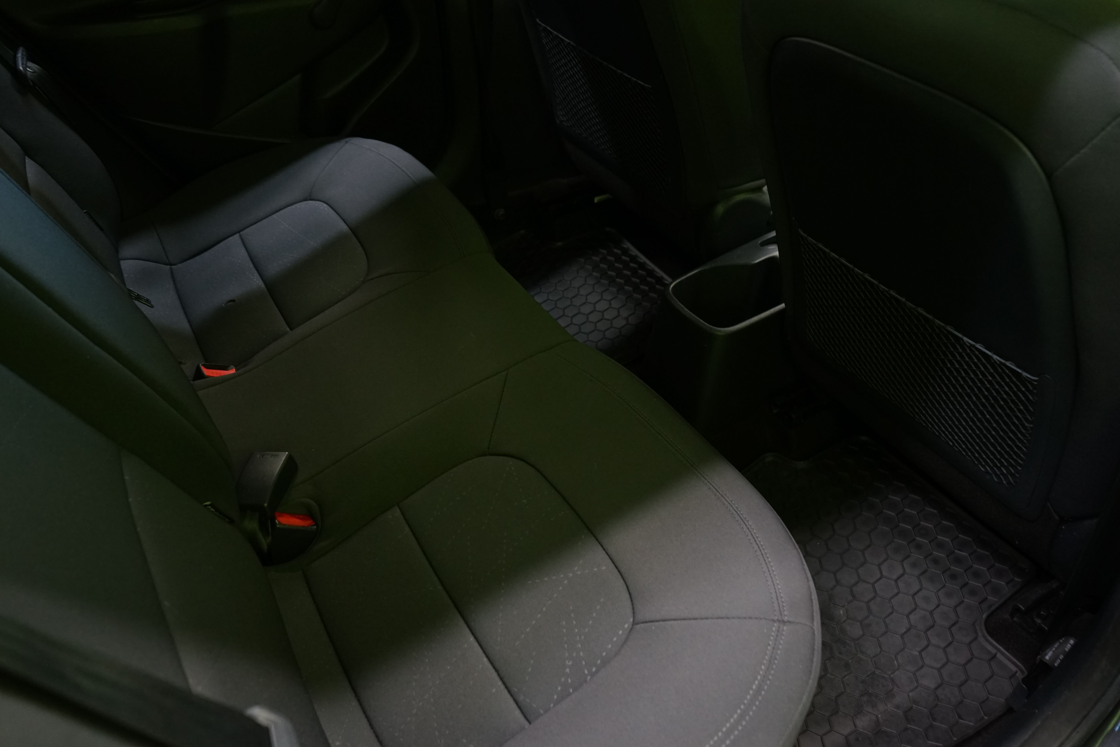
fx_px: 902
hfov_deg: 63.7
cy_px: 374
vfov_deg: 45.0
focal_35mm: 29
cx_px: 560
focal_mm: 29
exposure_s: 1/20
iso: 2000
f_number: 5
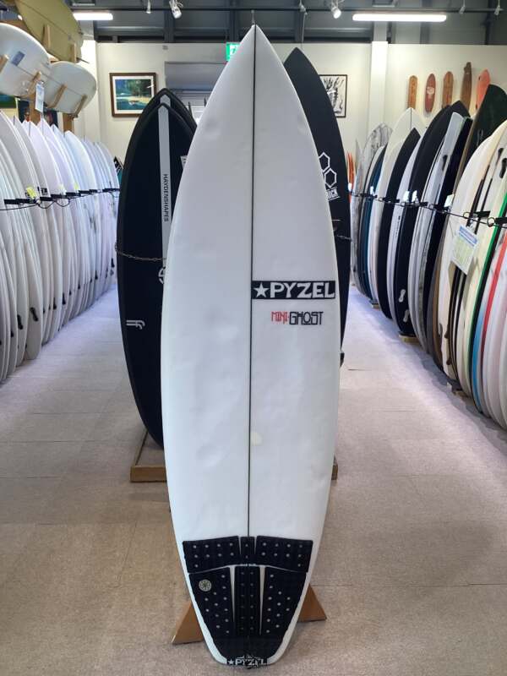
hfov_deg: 45.4
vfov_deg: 58.4
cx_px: 254
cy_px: 338
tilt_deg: -14.8
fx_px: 605
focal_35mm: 31
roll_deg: +0.2
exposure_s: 1/50
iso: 50
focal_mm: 3.3
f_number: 2.4
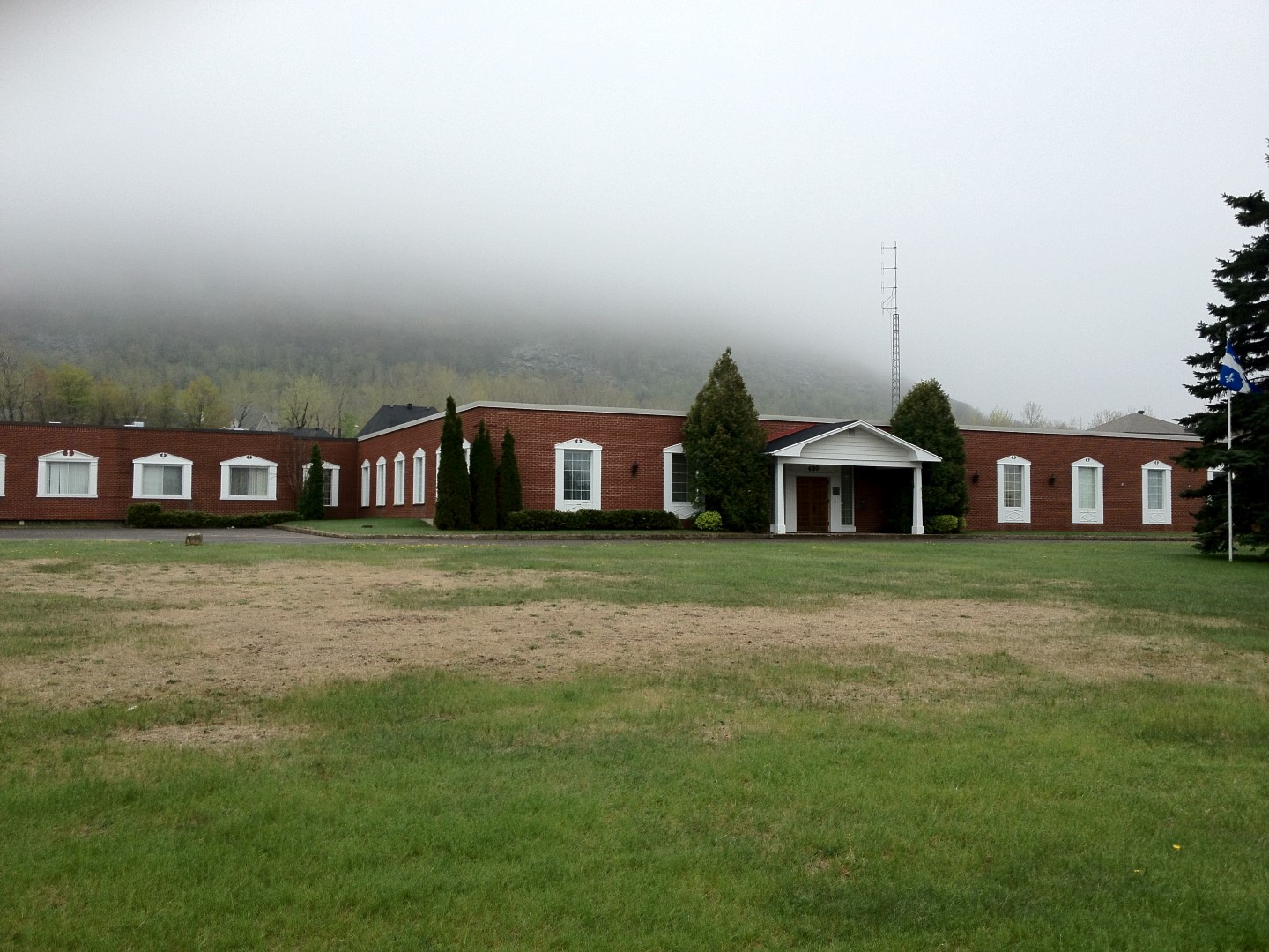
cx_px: 634
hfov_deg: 52.6
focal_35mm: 35
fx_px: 1283
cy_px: 476
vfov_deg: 40.7
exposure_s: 1/525
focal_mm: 4.28
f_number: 2.4
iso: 64
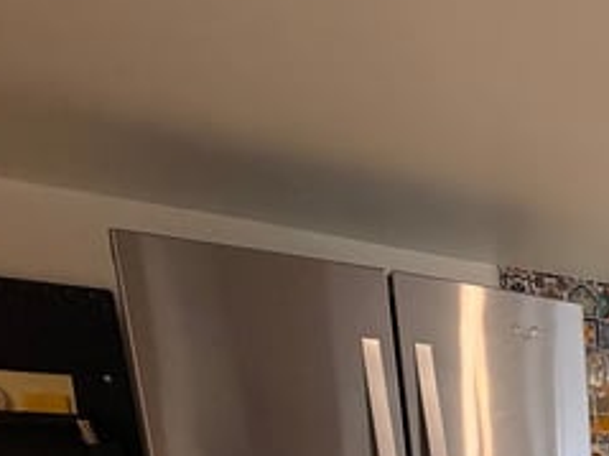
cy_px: 652
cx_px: 864
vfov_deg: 25.6
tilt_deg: -12.1
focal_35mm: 45
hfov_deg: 29.7
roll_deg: -0.2
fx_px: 791
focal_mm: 2.22
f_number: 2.2
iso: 320
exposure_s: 1/120
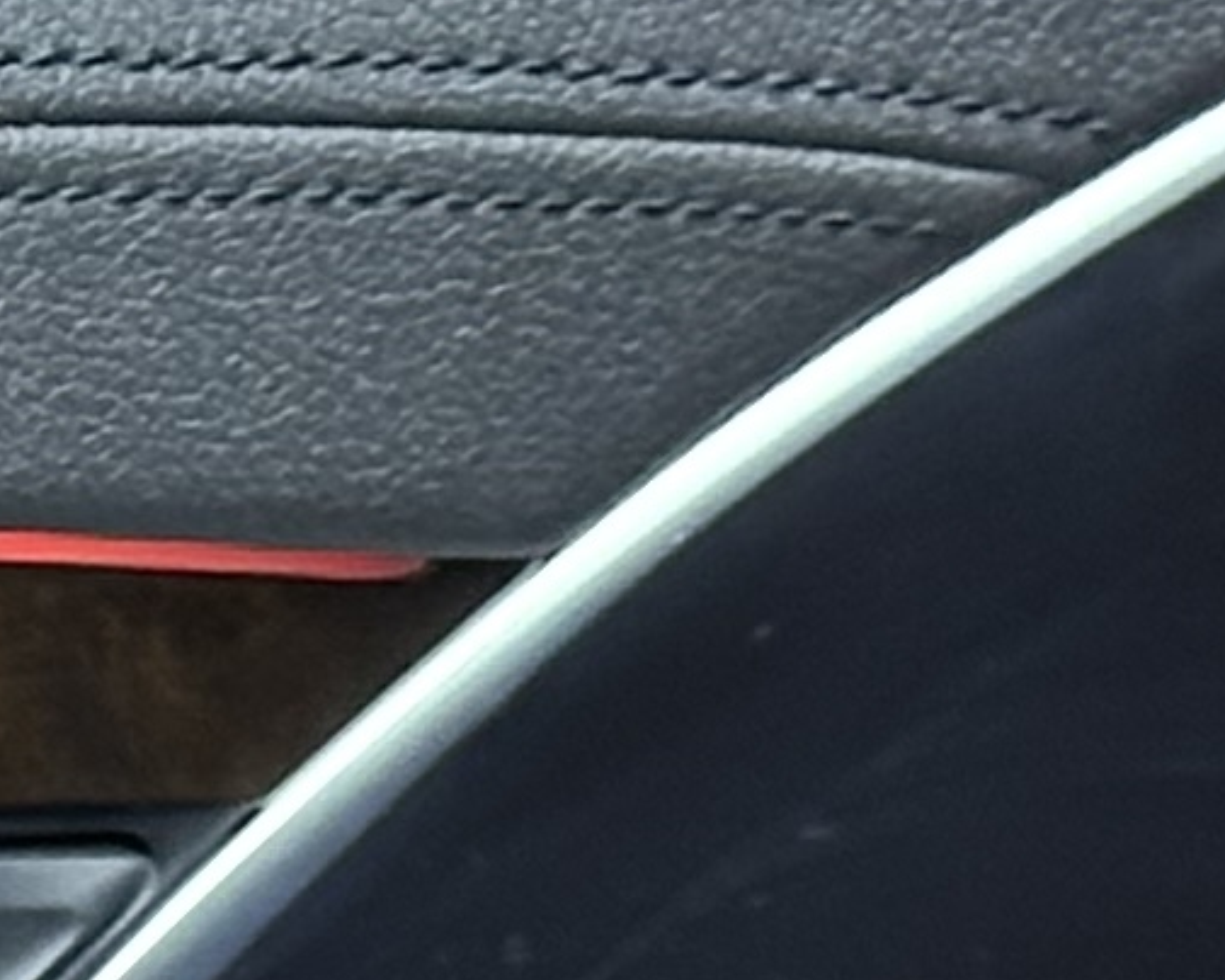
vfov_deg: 4.1
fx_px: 13559
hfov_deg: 5.1
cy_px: 2392
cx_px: -1458
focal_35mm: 374
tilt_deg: -29.2
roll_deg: -3.1
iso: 160
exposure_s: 1/50
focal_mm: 6.86
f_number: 1.78
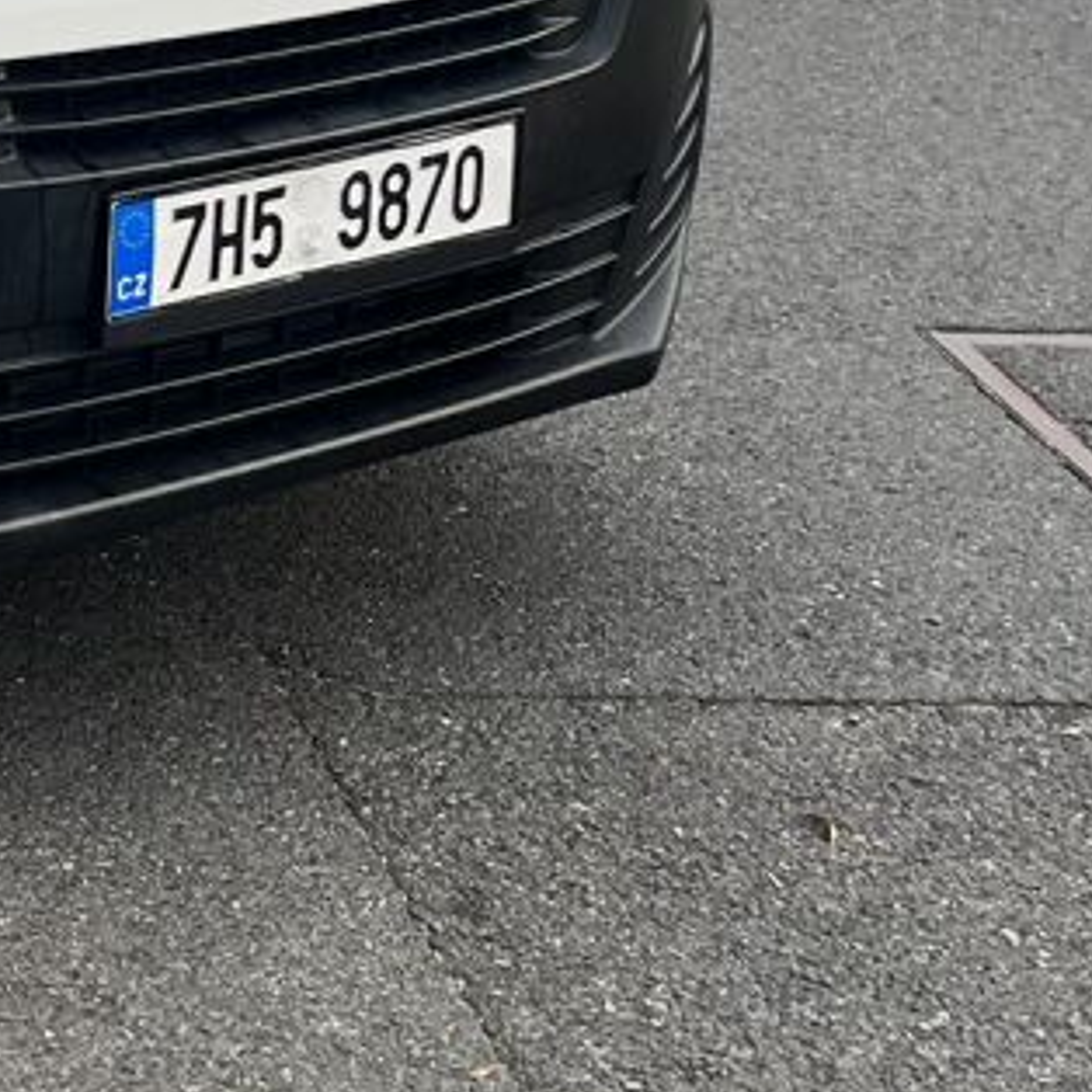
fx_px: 3569
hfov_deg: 16.0
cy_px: -310
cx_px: -520
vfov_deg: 16.5
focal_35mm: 100
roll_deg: -0.3
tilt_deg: -12.4
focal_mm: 5.1
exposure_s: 1/121
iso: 32
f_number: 1.6
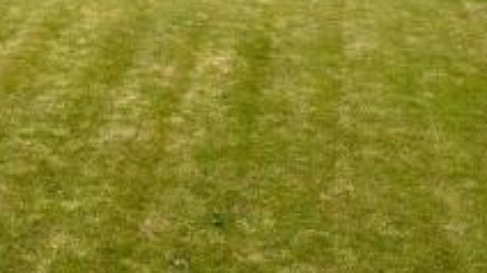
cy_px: -166
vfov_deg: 15.2
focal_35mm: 72
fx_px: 929
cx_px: 162
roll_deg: +0.2
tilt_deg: -11.7
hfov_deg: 29.2
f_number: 1.78
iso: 80
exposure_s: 1/4762
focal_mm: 6.86
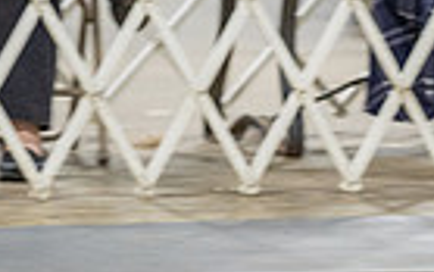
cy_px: -120
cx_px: 615
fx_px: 7857
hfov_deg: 3.2
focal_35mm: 664
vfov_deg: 2.0
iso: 2500
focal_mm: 156
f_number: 2.8
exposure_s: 1/160
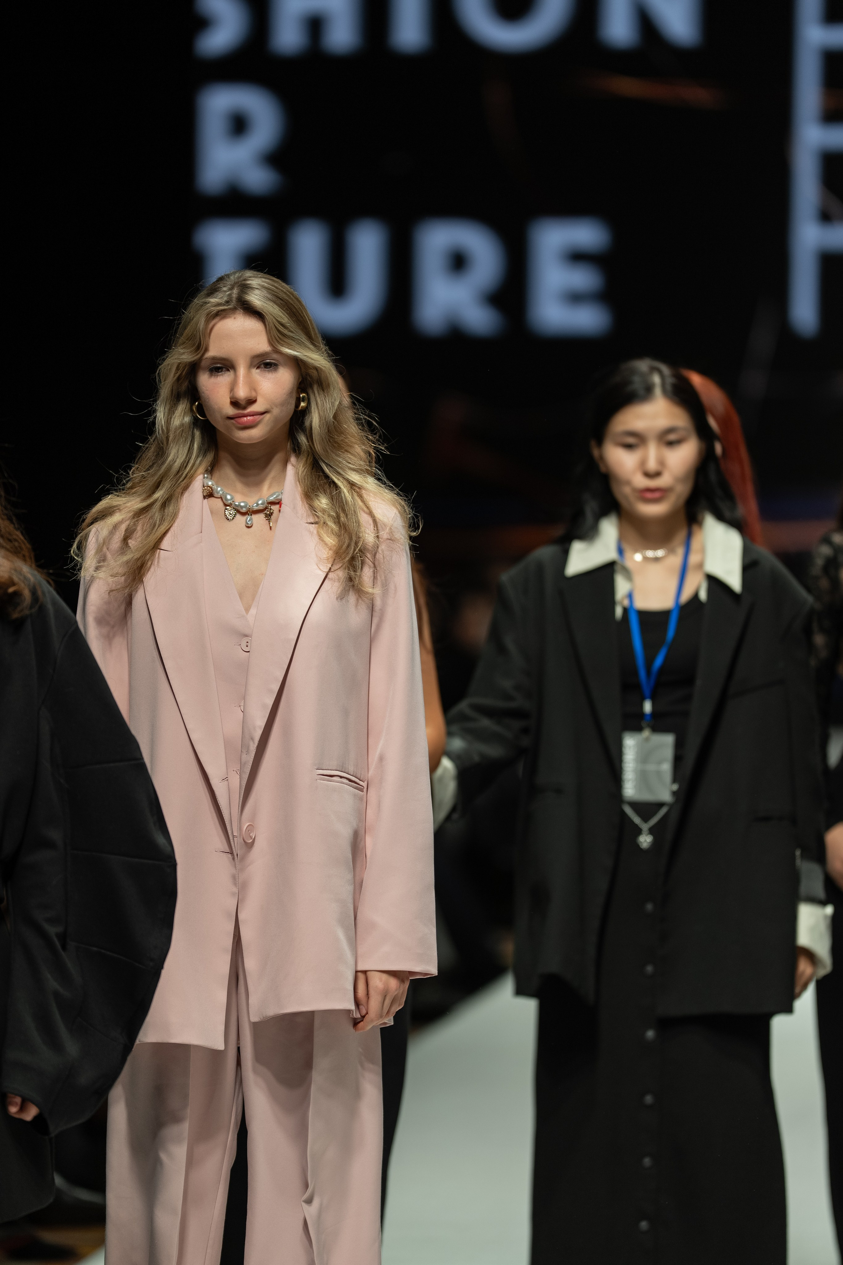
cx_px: 422
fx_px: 7024
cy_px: 632
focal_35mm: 200
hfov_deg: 6.9
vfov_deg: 10.3
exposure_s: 1/320
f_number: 3.2
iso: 200
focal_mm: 200
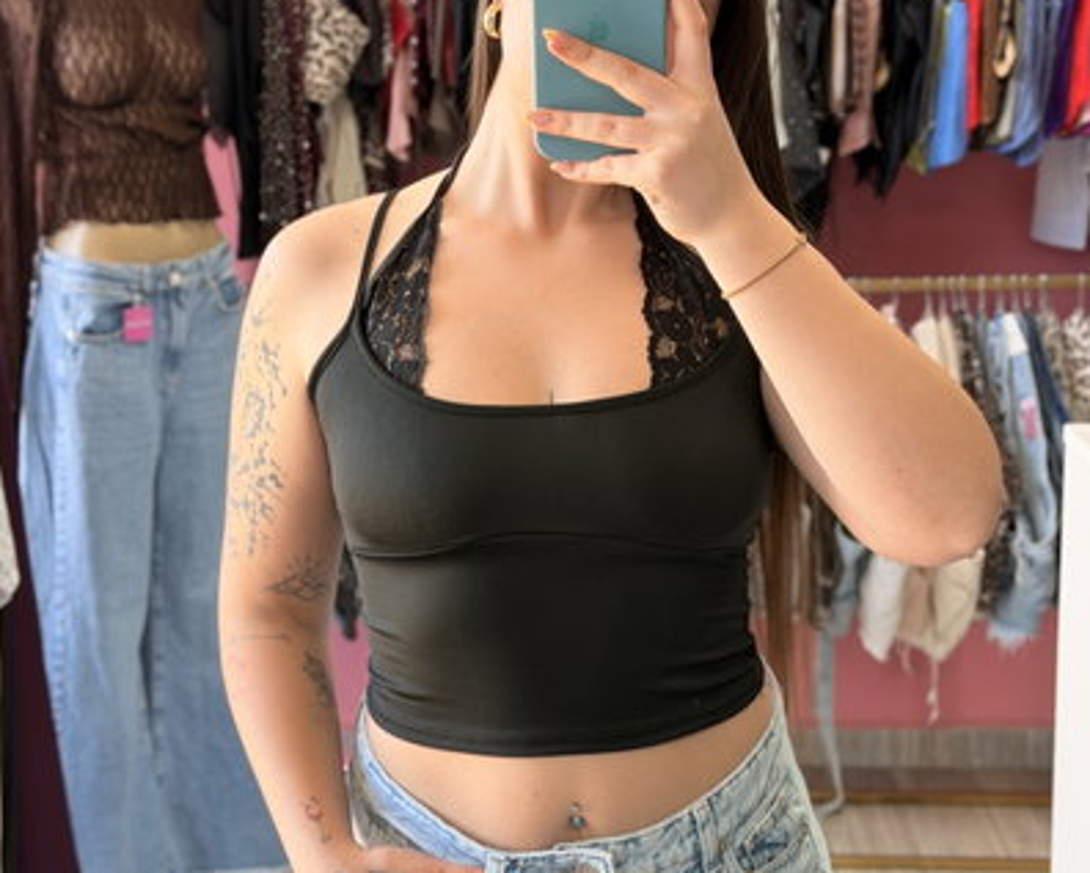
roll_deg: +1.1
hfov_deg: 30.0
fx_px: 2033
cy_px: 406
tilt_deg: -12.9
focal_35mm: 63
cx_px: 545
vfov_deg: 24.2
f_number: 1.78
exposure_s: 1/118
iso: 100
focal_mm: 6.76
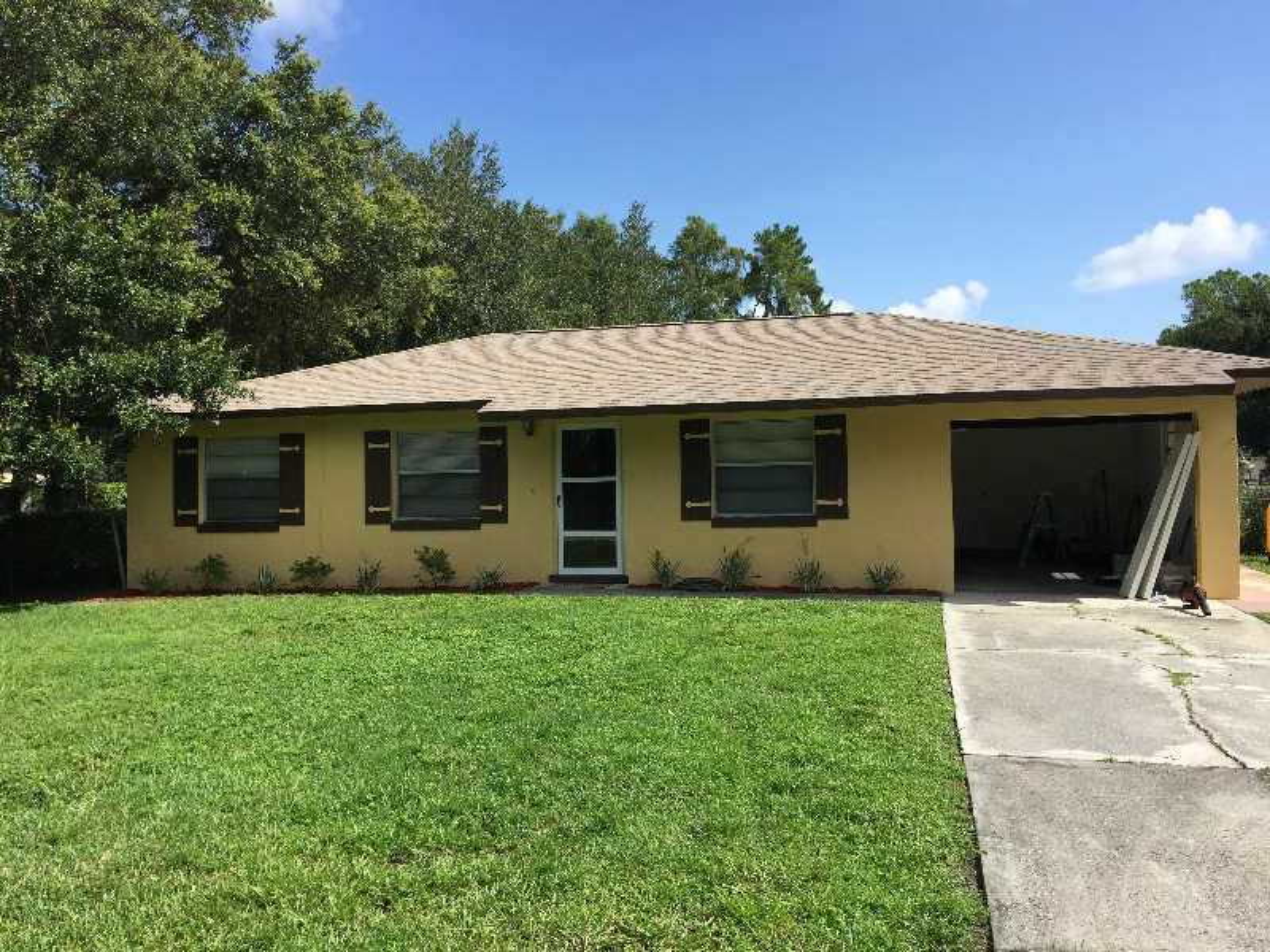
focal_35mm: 29
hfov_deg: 61.7
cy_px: 476
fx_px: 1064
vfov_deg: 48.2
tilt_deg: +0.3
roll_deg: +0.7
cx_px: 635
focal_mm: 4.15
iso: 32
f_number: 2.2
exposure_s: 1/1522
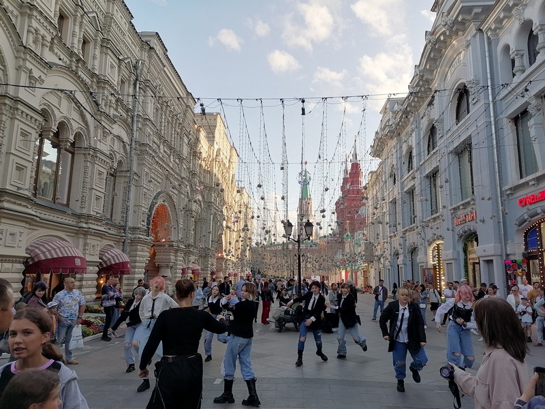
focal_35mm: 27
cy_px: 204
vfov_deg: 51.4
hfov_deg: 65.3
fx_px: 425
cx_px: 272
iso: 50
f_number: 1.8
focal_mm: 5.3
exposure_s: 1/119
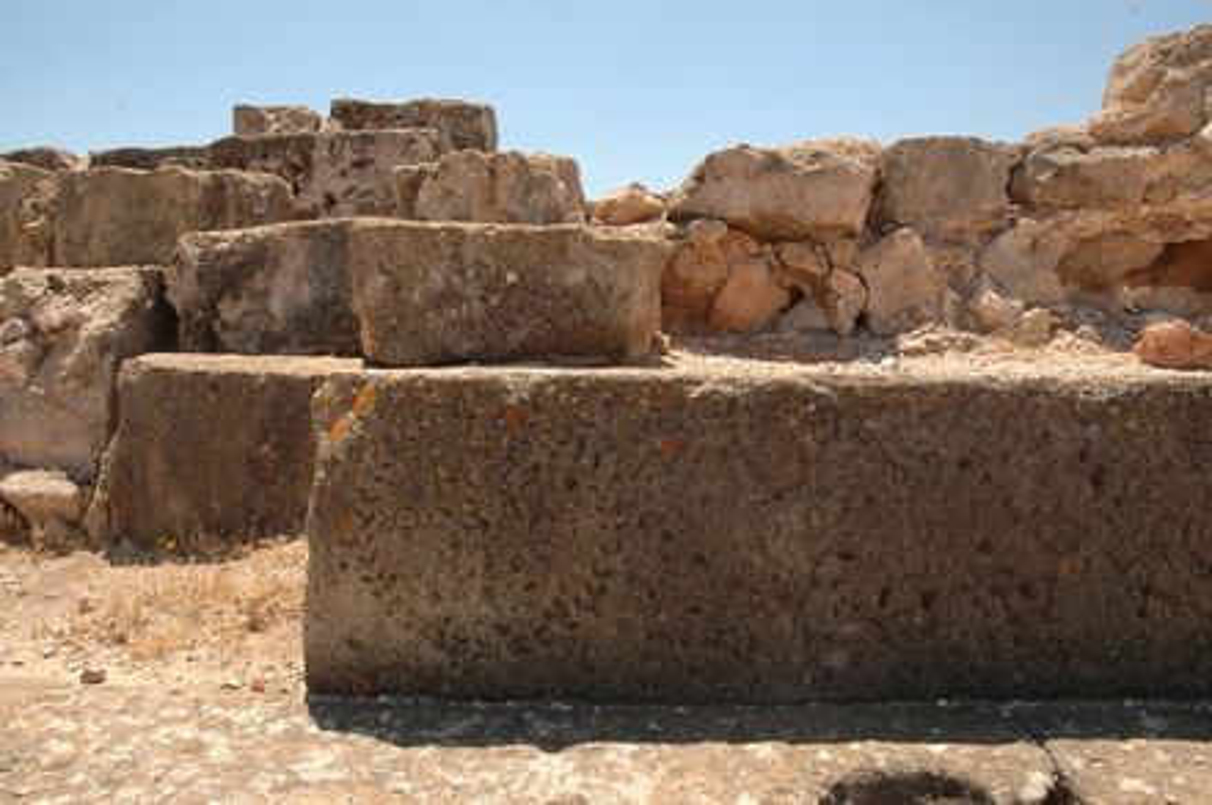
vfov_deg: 47.8
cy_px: 402
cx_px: 606
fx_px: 908
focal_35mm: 27
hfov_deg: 67.5
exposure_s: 1/200
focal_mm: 18
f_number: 11
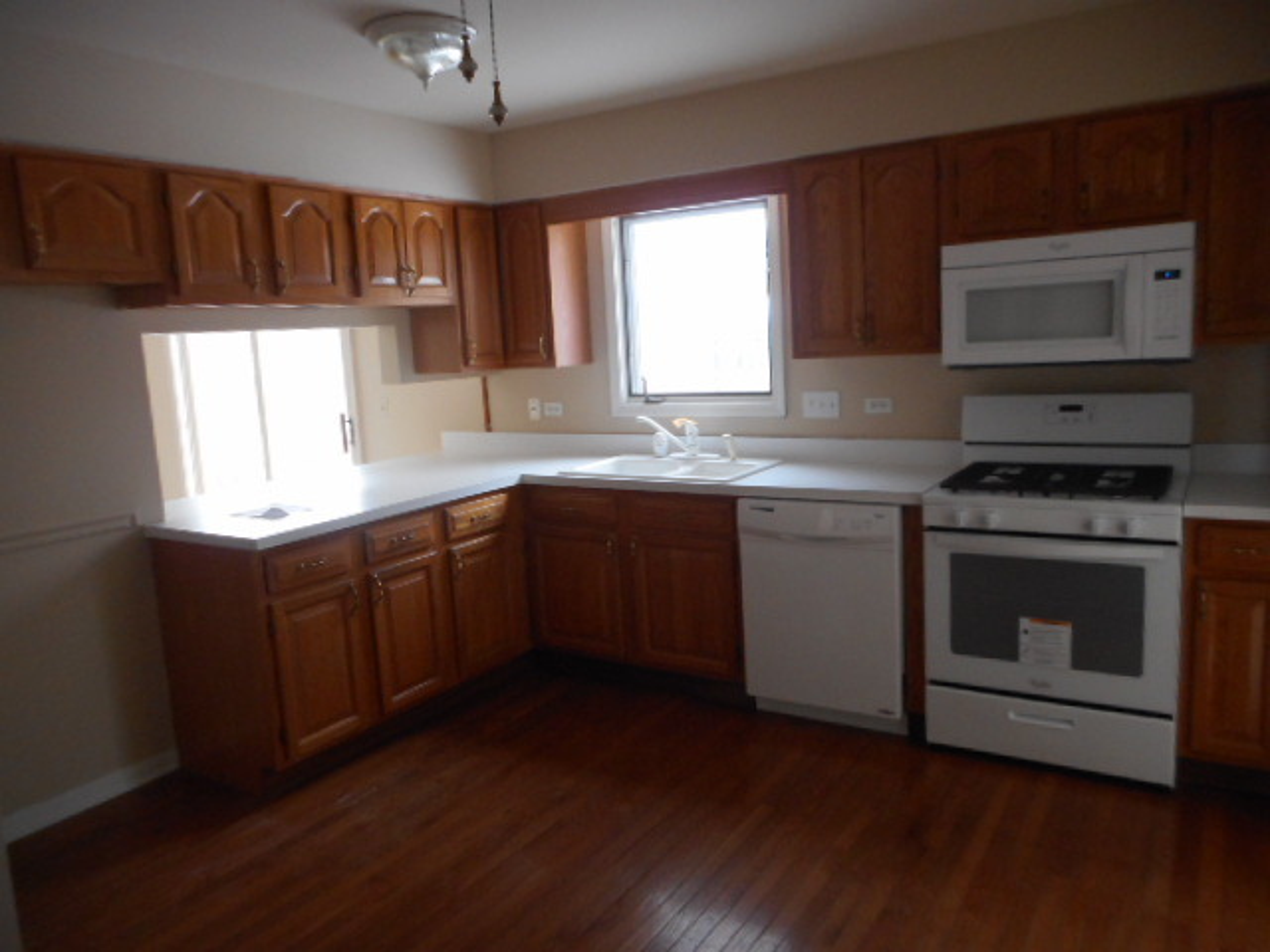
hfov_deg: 69.4
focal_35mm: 25
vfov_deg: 54.9
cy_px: 476
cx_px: 635
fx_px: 917
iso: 320
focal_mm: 4.5
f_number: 3.7
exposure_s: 1/30
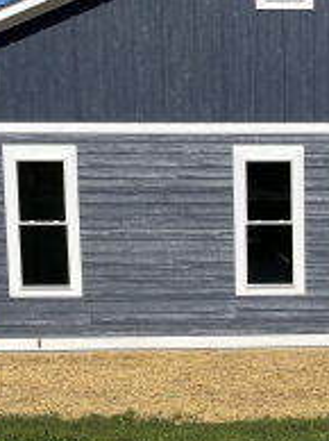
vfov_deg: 22.0
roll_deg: +0.3
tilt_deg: -10.6
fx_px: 1092
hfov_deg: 16.9
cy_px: 428
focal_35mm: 86
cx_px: 284
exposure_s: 1/5376
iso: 32
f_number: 1.6
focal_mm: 5.1
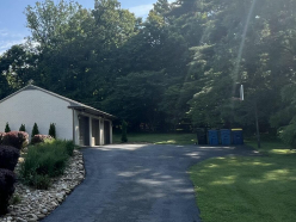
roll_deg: -0.7
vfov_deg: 40.7
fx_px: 299
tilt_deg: +6.1
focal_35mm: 35
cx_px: 4
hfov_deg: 45.1
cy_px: 104
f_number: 1.8
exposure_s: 1/1233
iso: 32
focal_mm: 1.57
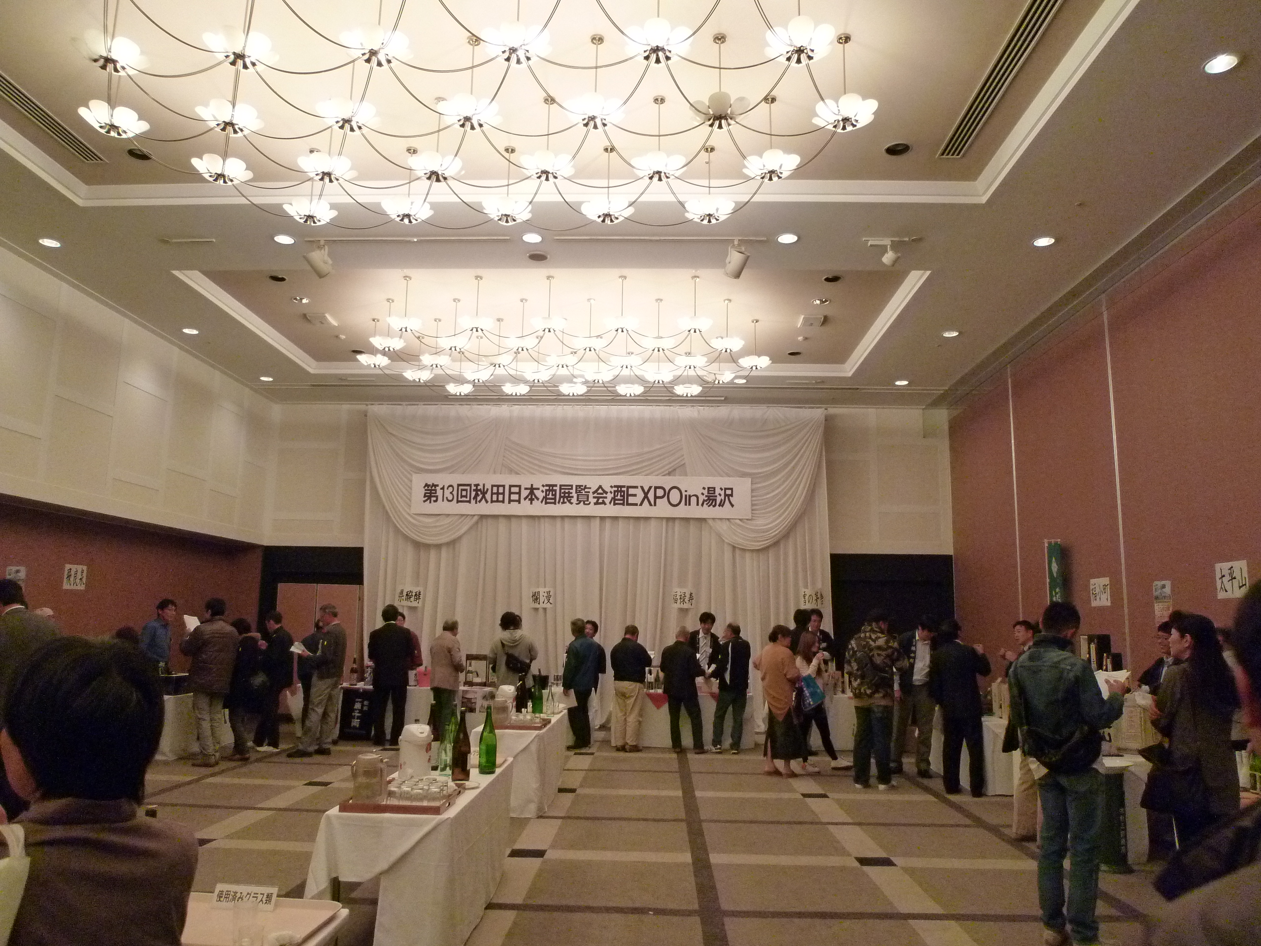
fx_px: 874
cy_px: 473
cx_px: 630
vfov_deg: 56.8
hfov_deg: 71.6
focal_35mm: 24
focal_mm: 4.3
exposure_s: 1/50
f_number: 2.2
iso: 400
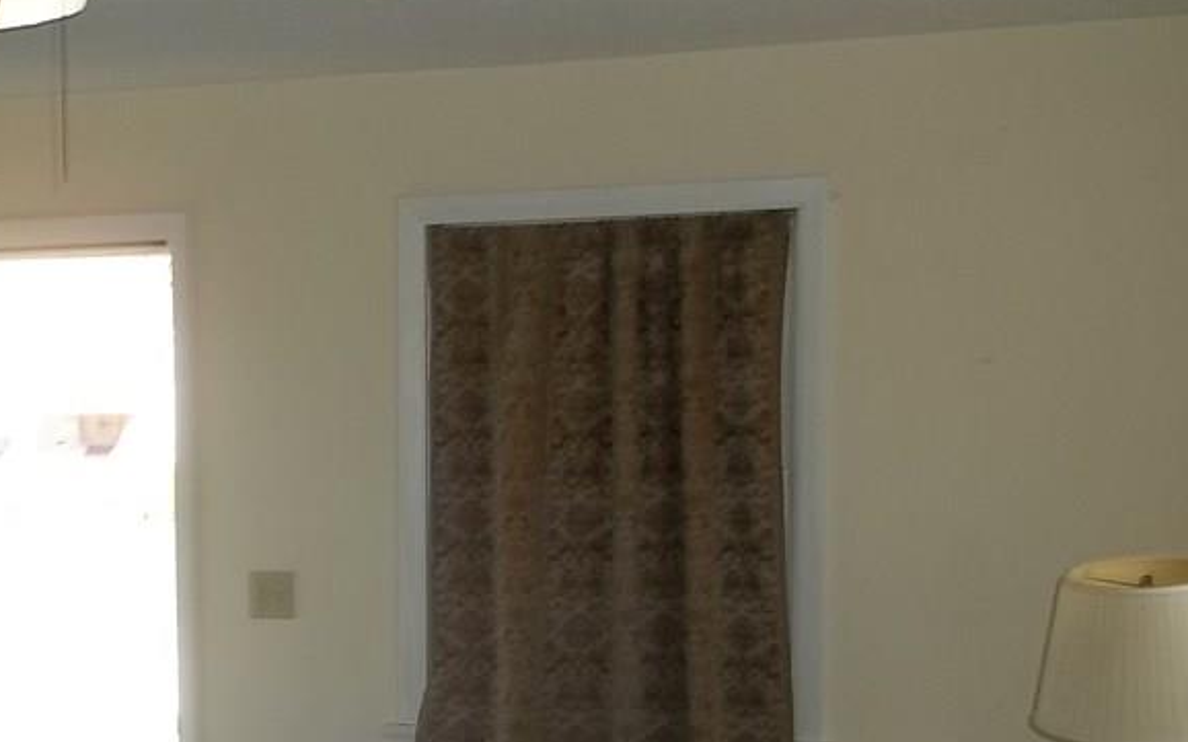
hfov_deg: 31.7
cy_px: 578
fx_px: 2007
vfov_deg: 20.7
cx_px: 169
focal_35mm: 62
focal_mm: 5.9
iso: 80
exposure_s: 1/40
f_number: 3.3
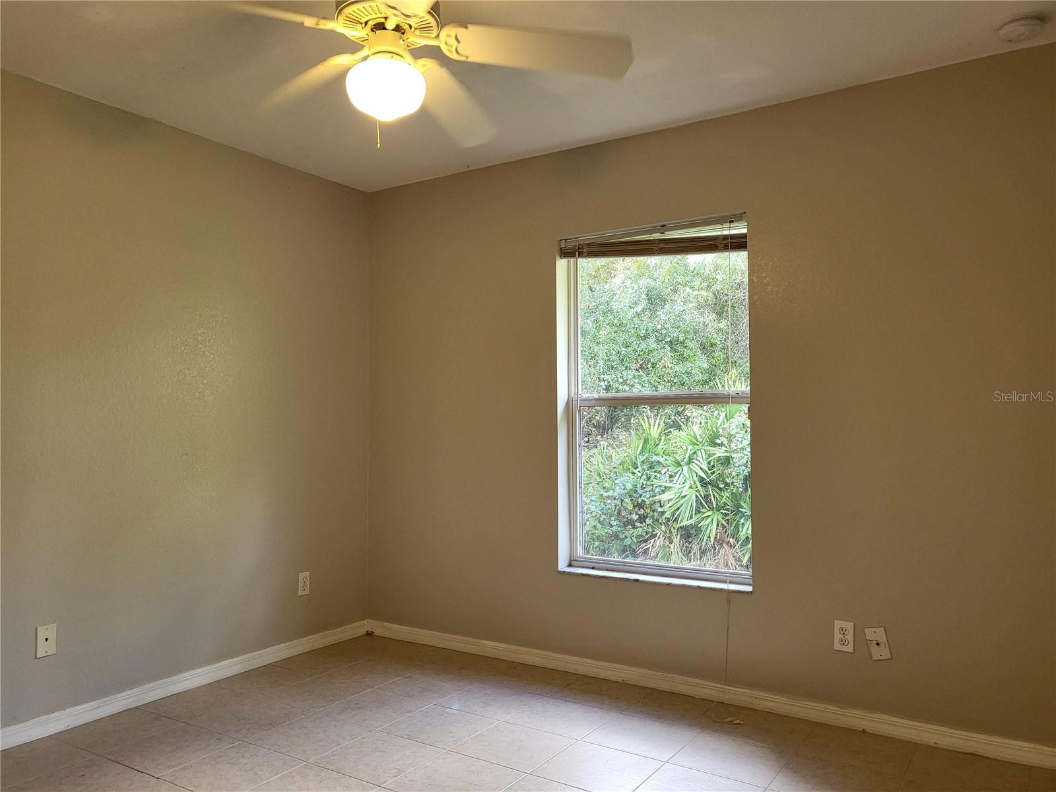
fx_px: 793
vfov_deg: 53.1
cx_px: 528
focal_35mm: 26
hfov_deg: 67.3
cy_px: 396
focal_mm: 4.25
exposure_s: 1/120
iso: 200
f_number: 1.8
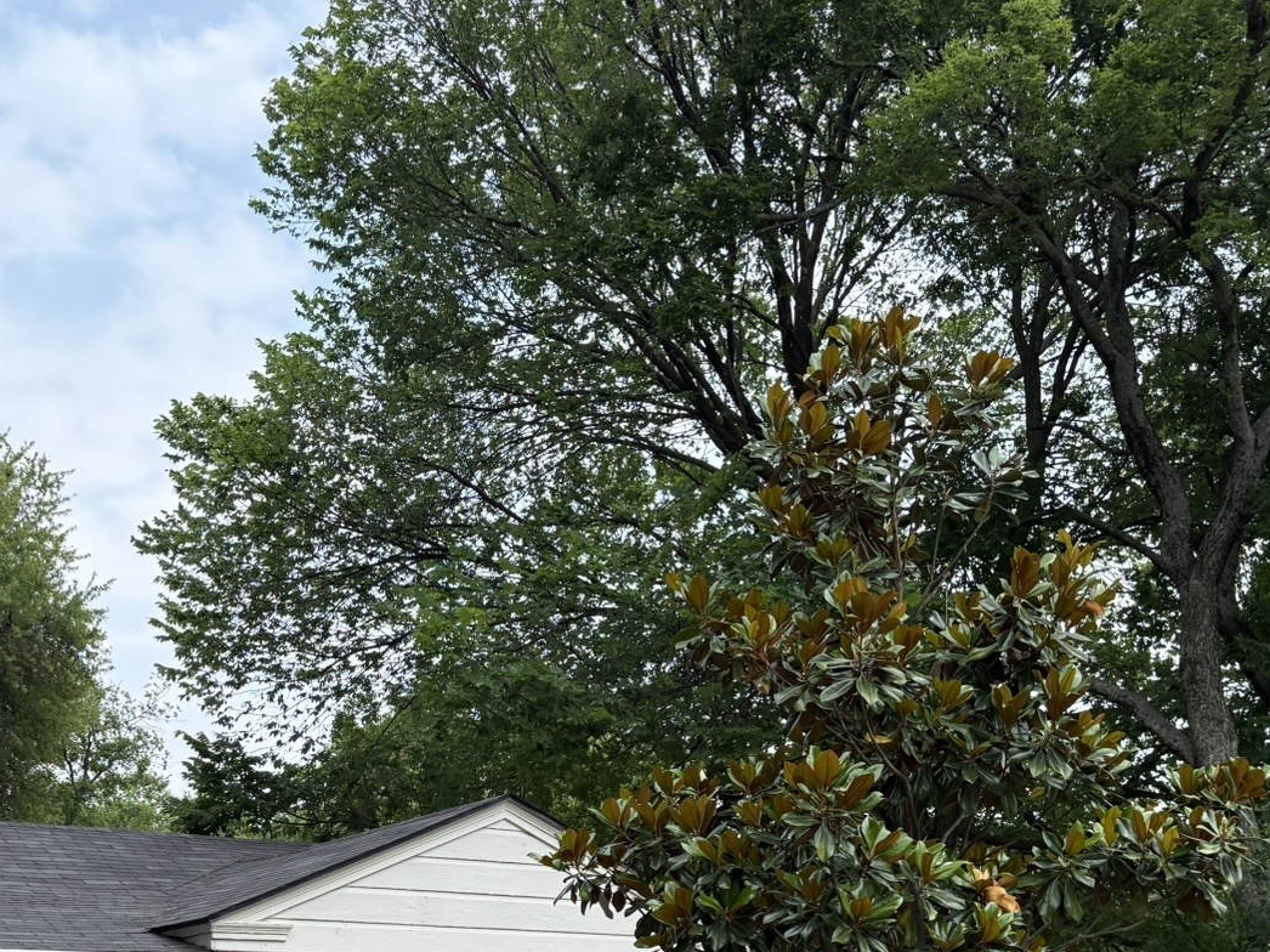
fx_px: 1724
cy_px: 817
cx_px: 412
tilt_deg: +9.4
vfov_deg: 29.8
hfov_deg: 39.9
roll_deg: +0.9
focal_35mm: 47
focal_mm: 6.76
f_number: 1.78
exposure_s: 1/2801
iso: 100
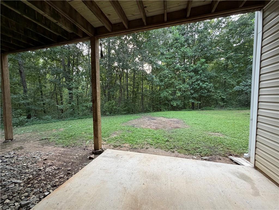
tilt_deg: -4.3
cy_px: 105
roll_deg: +0.0
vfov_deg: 85.7
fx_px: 113
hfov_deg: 102.1
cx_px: 140
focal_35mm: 14
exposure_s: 1/121
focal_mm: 2.22
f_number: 2.2
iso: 250
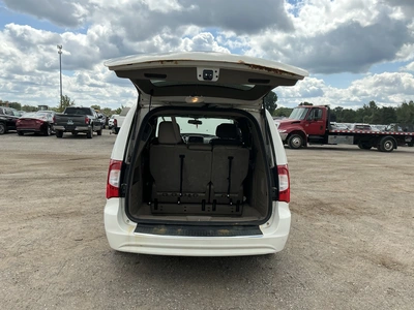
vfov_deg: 49.7
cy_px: 155
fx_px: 335
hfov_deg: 63.4
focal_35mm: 28
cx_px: 207
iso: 25
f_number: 1.8
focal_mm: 3
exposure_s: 1/2058
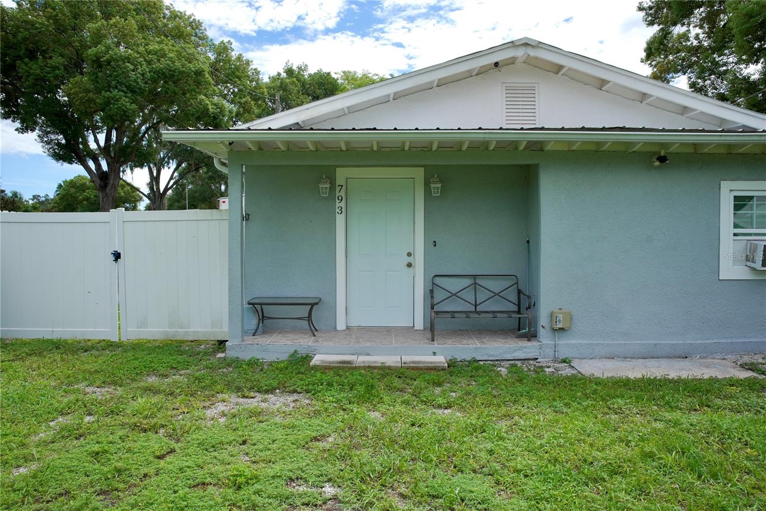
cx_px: 383
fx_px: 511
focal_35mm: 24
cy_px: 256
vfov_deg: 53.2
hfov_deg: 73.7
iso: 800
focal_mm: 24
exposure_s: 1/800
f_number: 9
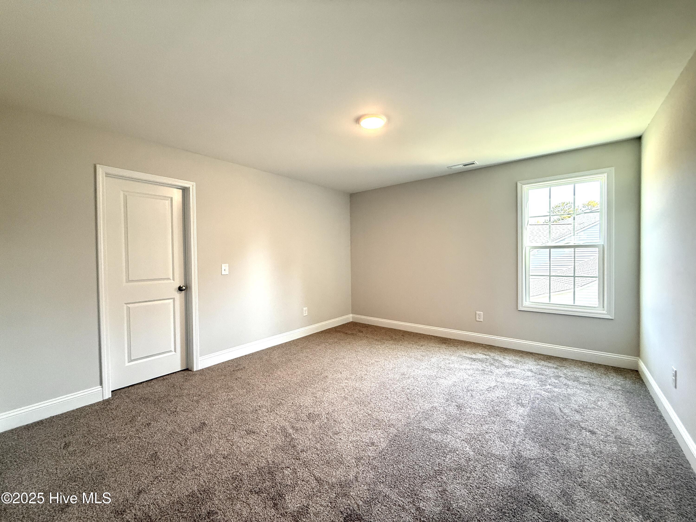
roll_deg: +1.1
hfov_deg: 102.1
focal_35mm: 14
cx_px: 348
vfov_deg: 85.7
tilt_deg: -0.3
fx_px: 281
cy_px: 261
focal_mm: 2.22
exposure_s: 1/120
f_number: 2.2
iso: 400
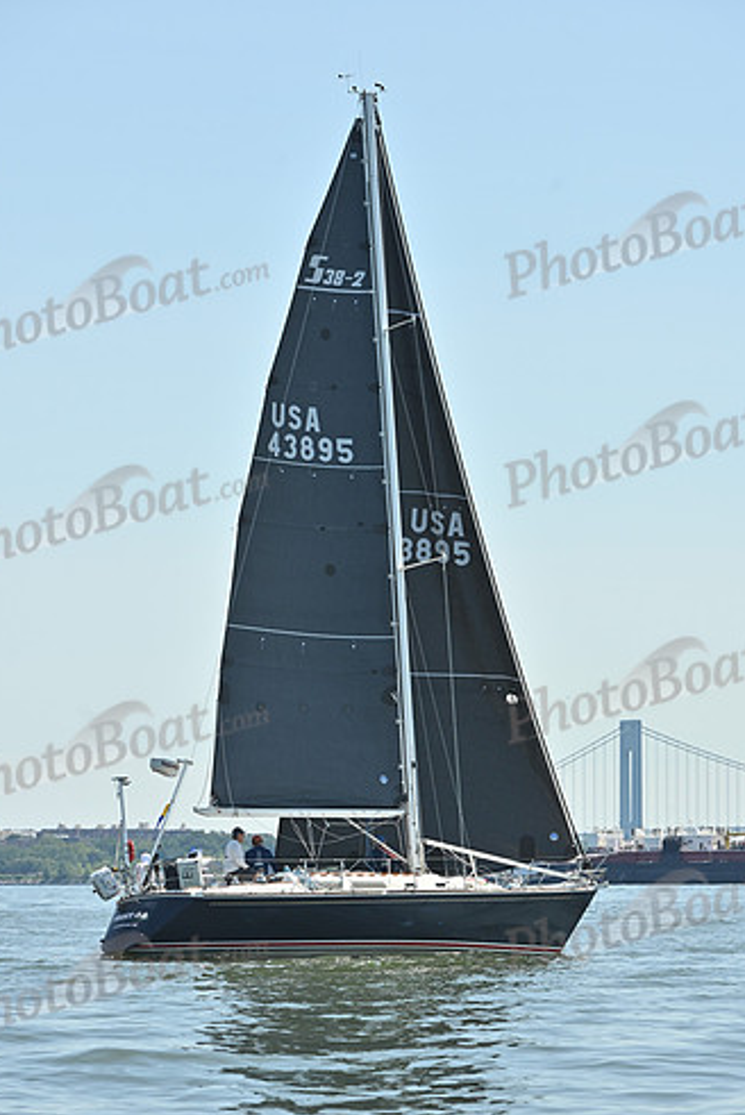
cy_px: 600
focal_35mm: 189
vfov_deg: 10.9
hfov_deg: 7.3
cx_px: 387
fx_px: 5858
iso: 320
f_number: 9
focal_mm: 160
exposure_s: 1/1000
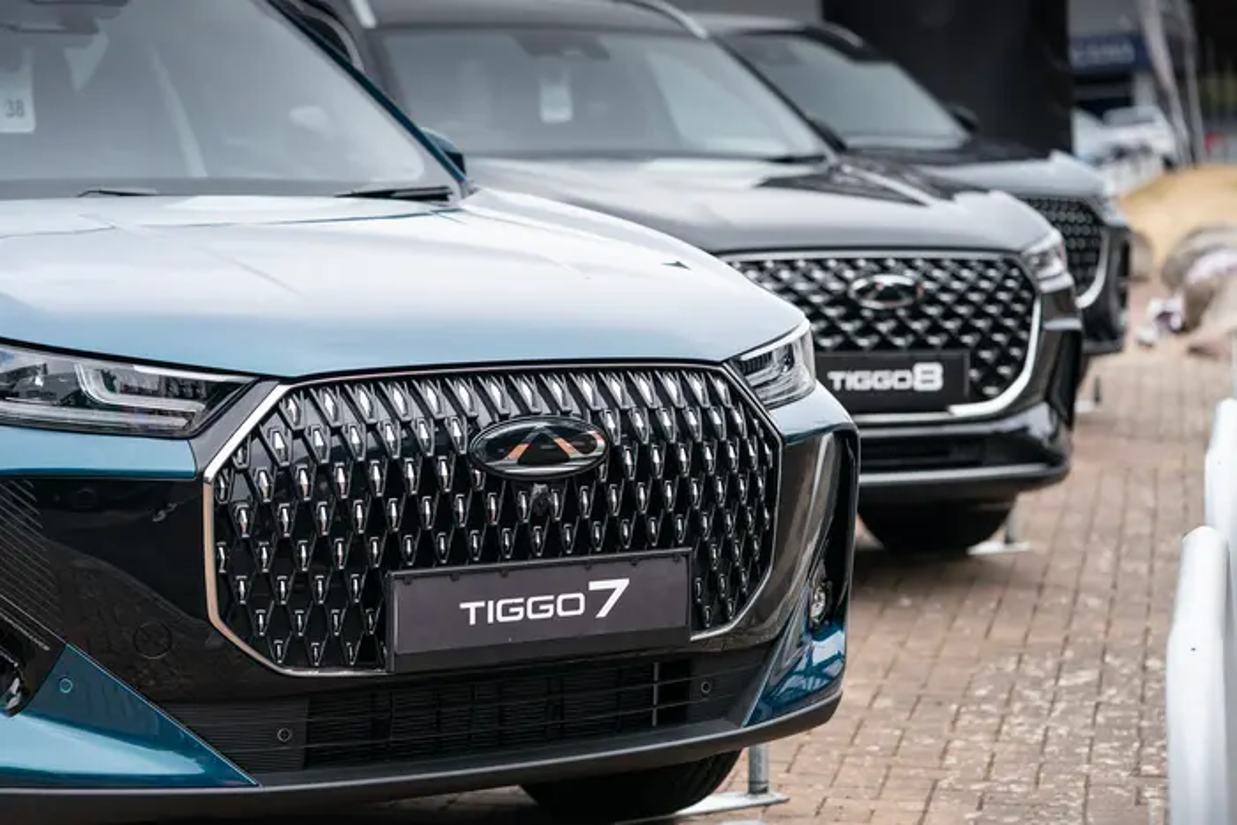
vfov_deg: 15.7
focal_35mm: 87
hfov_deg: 23.4
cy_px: 412
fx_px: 2990
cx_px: 618
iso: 400
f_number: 3.2
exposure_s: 1/1000
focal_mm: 87
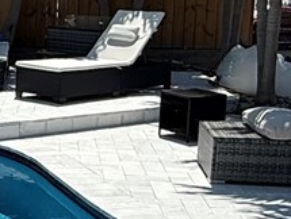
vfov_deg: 14.3
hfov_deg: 17.8
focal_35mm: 104
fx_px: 876
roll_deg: -0.4
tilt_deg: -9.5
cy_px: 120
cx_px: -77
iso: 50
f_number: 2.2
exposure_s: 1/2976
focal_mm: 2.22
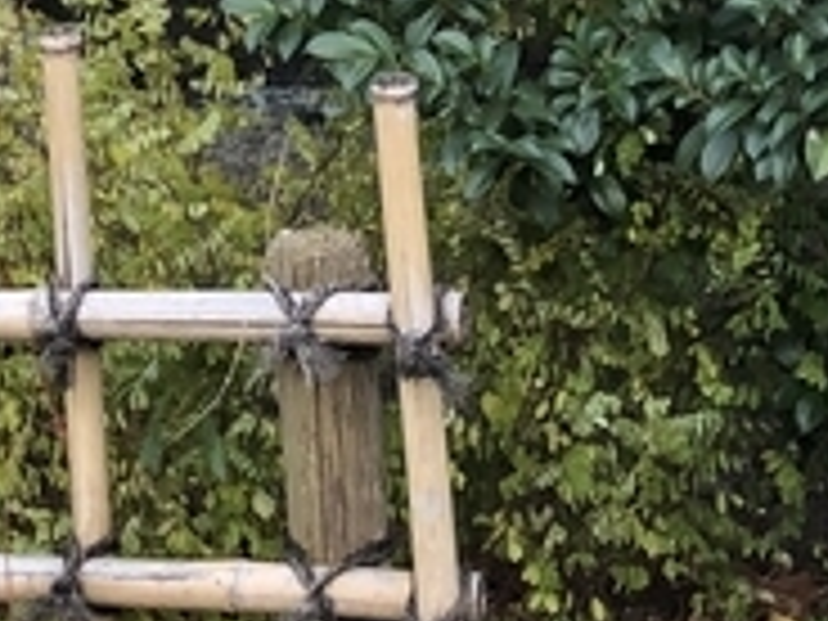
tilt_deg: -1.5
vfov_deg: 8.8
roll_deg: +3.7
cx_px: 392
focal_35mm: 156
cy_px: -734
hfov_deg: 12.7
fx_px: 3731
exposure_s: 1/120
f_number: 1.8
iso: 64
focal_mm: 4
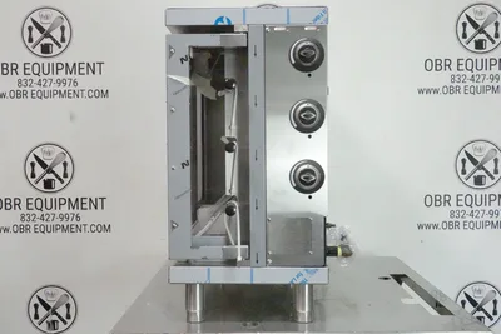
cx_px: 250
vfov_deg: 32.7
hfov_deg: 47.4
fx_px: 571
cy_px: 167
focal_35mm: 41
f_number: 5
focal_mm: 15.28
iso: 12800
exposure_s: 1/500
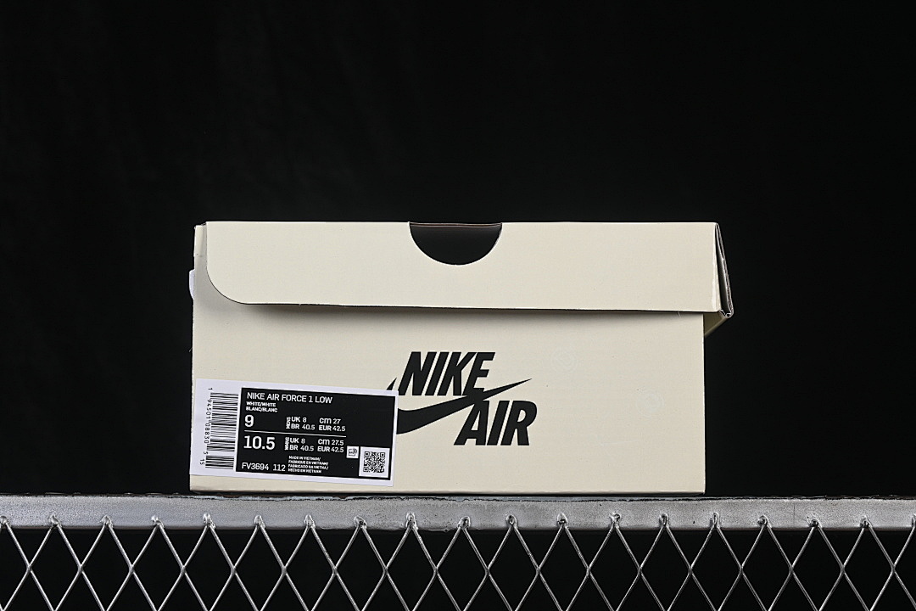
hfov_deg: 27.0
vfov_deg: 18.2
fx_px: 1908
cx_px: 458
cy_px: 306
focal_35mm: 75
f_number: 8
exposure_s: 1/80
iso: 160
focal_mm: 50
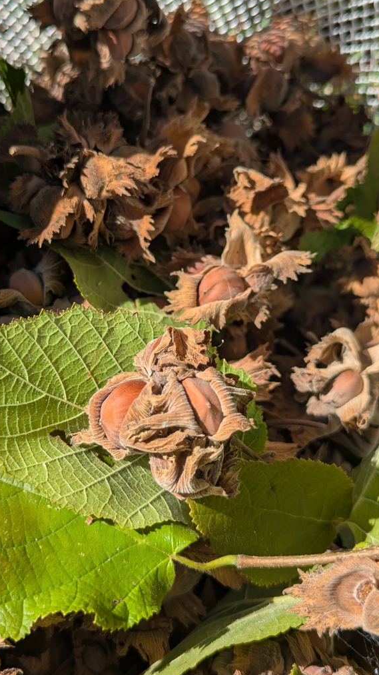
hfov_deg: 22.6
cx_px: 164
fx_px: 947
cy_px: 339
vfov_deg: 39.2
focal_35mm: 53
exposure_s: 1/1582
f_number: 1.85
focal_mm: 6.81
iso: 44
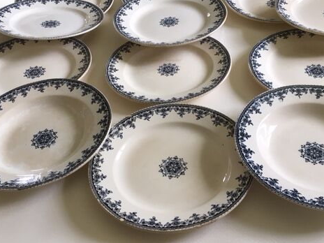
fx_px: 374
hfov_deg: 46.8
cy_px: 122
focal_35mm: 40
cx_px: 175
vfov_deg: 36.0
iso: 40
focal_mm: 4.15
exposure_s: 1/33
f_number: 2.2
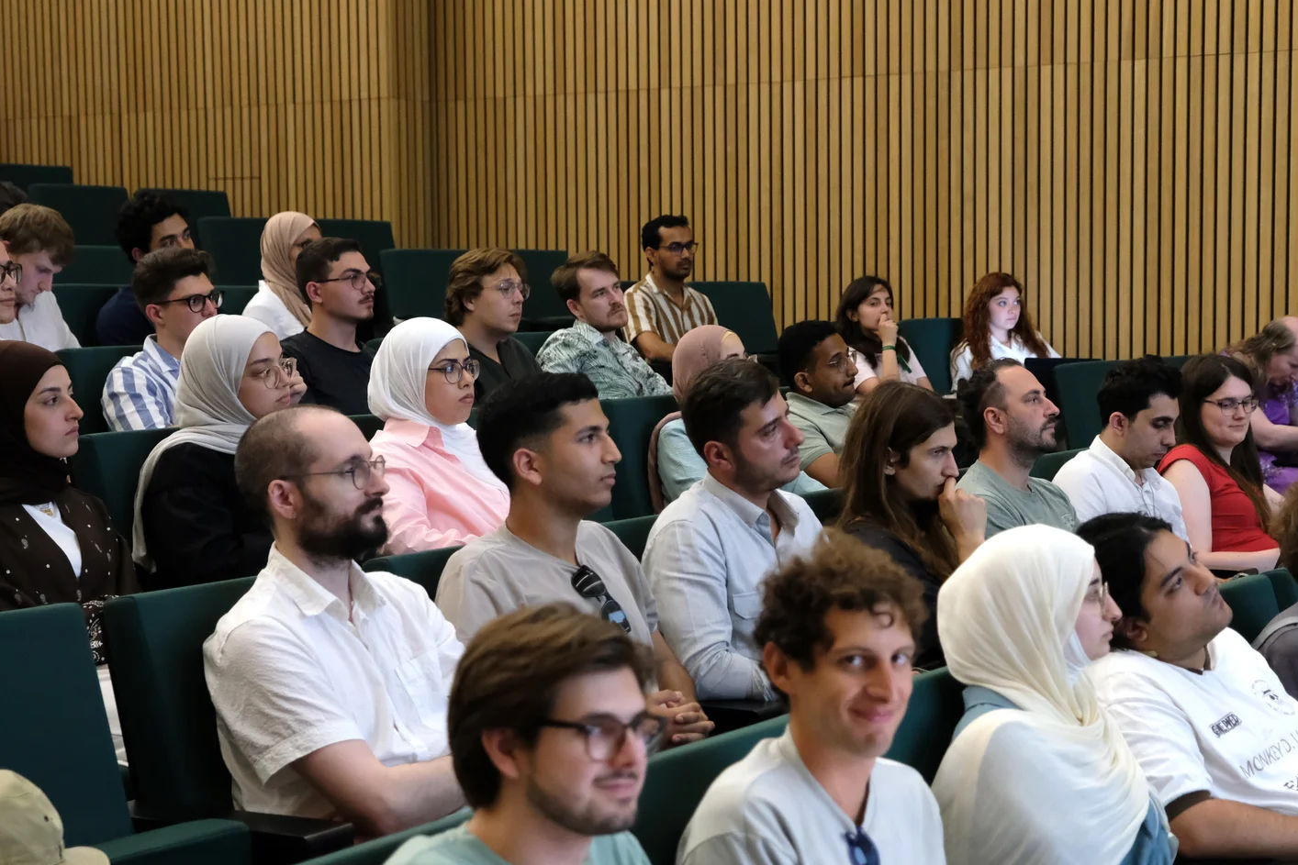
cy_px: 505
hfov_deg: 28.8
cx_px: 753
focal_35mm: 70
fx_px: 2524
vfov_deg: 19.4
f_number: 2.8
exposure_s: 1/80
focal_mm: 36.5
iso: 3200
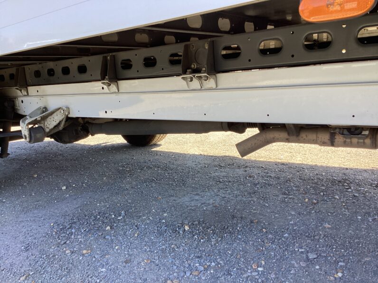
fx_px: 339
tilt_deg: -10.7
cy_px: 142
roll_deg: +5.8
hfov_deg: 58.4
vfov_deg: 45.4
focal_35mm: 31
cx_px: 189
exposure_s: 1/120
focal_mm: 3.3
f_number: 2.4
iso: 25
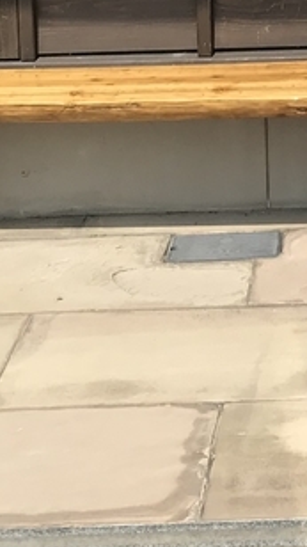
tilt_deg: -6.1
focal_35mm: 119
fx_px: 1724
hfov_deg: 9.9
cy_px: -137
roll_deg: +2.1
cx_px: 458
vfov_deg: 17.1
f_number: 1.8
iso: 20
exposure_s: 1/1916
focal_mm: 3.99
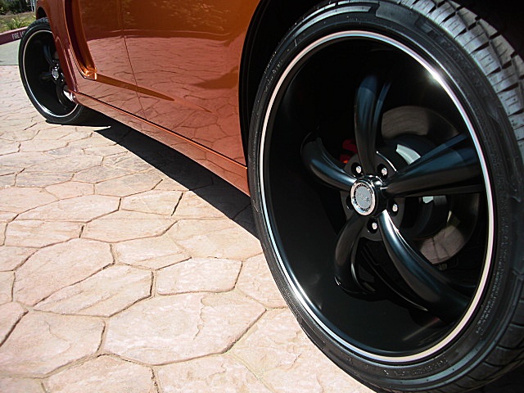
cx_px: 262
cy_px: 196
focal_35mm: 36
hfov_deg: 51.4
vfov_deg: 39.7
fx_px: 545
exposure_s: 1/640
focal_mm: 6.3
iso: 50
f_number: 2.8
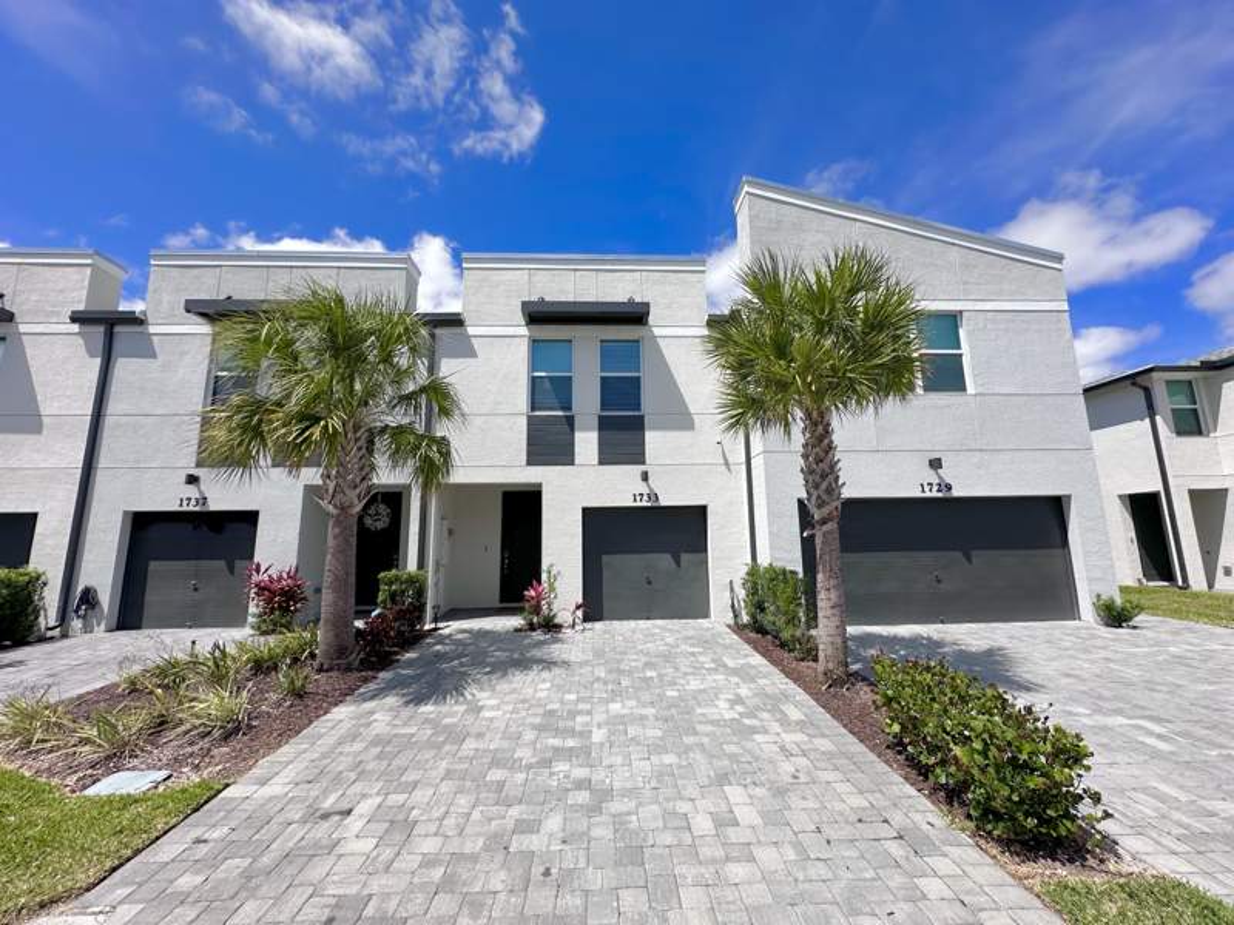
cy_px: 462
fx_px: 499
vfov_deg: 85.7
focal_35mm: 14
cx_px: 617
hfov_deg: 102.1
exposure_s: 1/2747
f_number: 2.2
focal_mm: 2.22
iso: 50
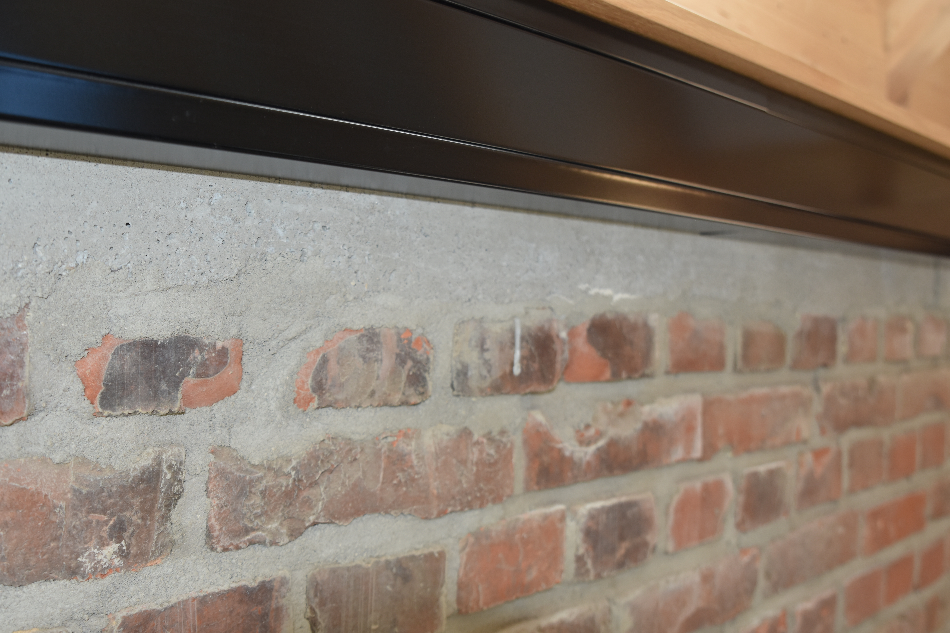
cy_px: 316
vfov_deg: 36.9
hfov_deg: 53.1
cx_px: 475
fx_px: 950
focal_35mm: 36
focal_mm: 24
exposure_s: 1/60
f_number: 2.8
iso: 450
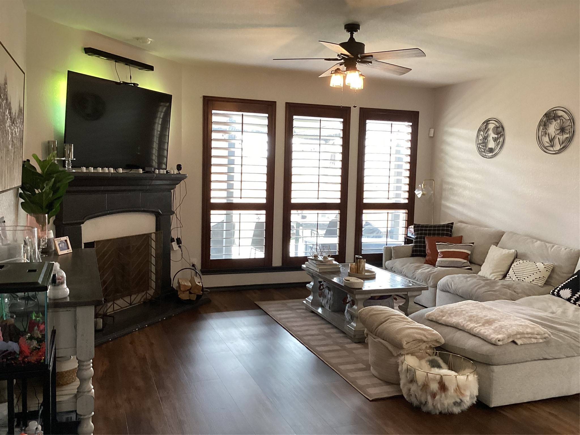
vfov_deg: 45.4
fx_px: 519
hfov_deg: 58.4
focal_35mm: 31
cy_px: 218
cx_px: 290
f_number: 2.4
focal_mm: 3.3
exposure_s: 1/60
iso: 160
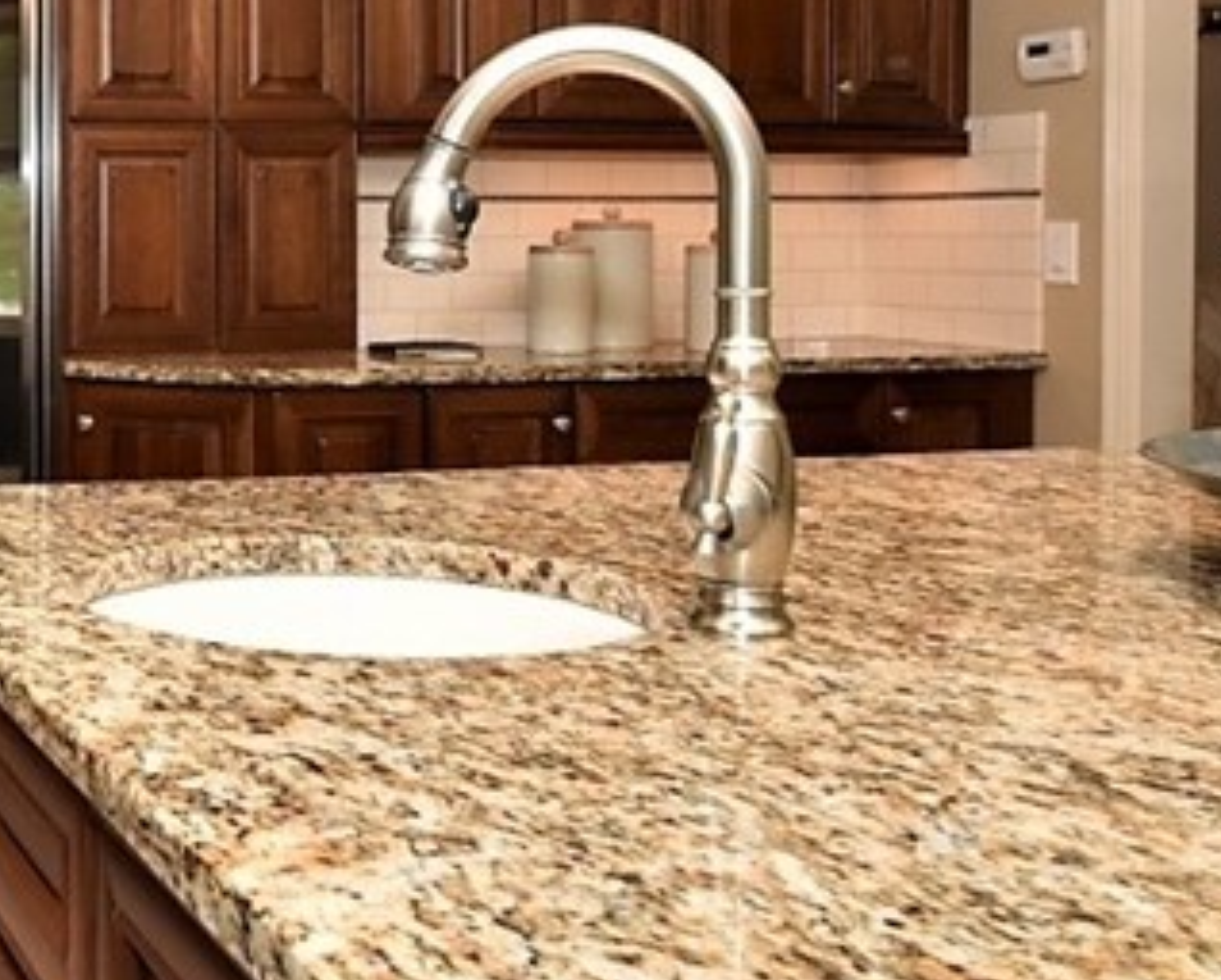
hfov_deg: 35.9
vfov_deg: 30.7
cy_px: 198
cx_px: 73
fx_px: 1736
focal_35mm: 48
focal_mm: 10
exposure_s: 1/40
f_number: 11
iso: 400
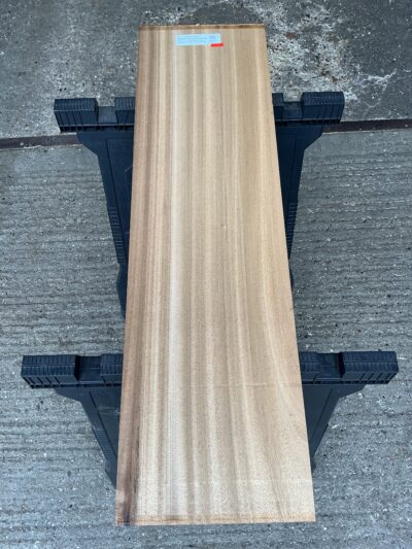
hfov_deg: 48.2
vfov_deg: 61.6
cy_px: 274
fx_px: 460
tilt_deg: -67.4
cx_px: 206
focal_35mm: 29
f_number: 1.8
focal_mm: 3
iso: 32
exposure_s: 1/100
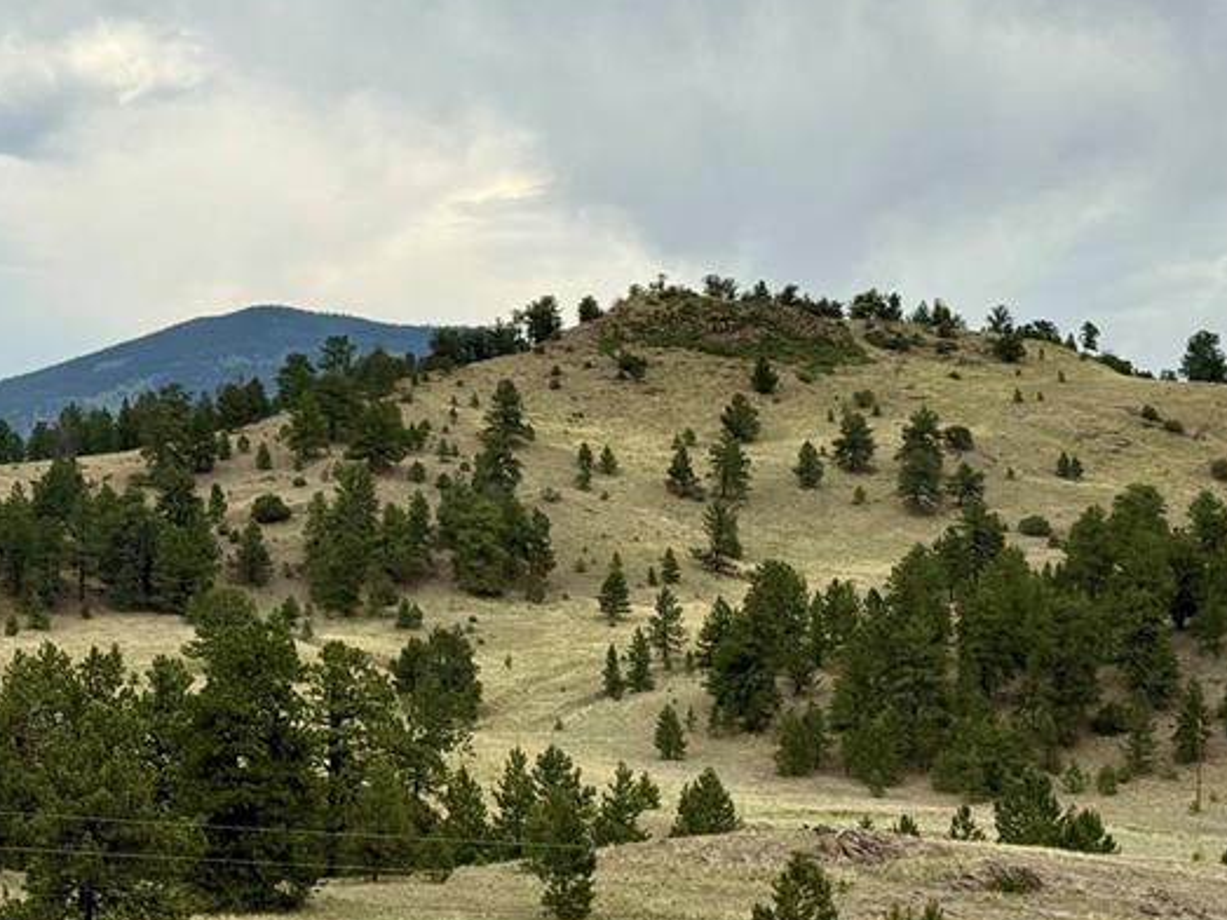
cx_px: 739
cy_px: 691
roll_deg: +0.1
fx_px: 3331
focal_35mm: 94
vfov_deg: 15.6
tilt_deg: -2.4
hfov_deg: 20.8
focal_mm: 6.76
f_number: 1.78
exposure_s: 1/4098
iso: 100
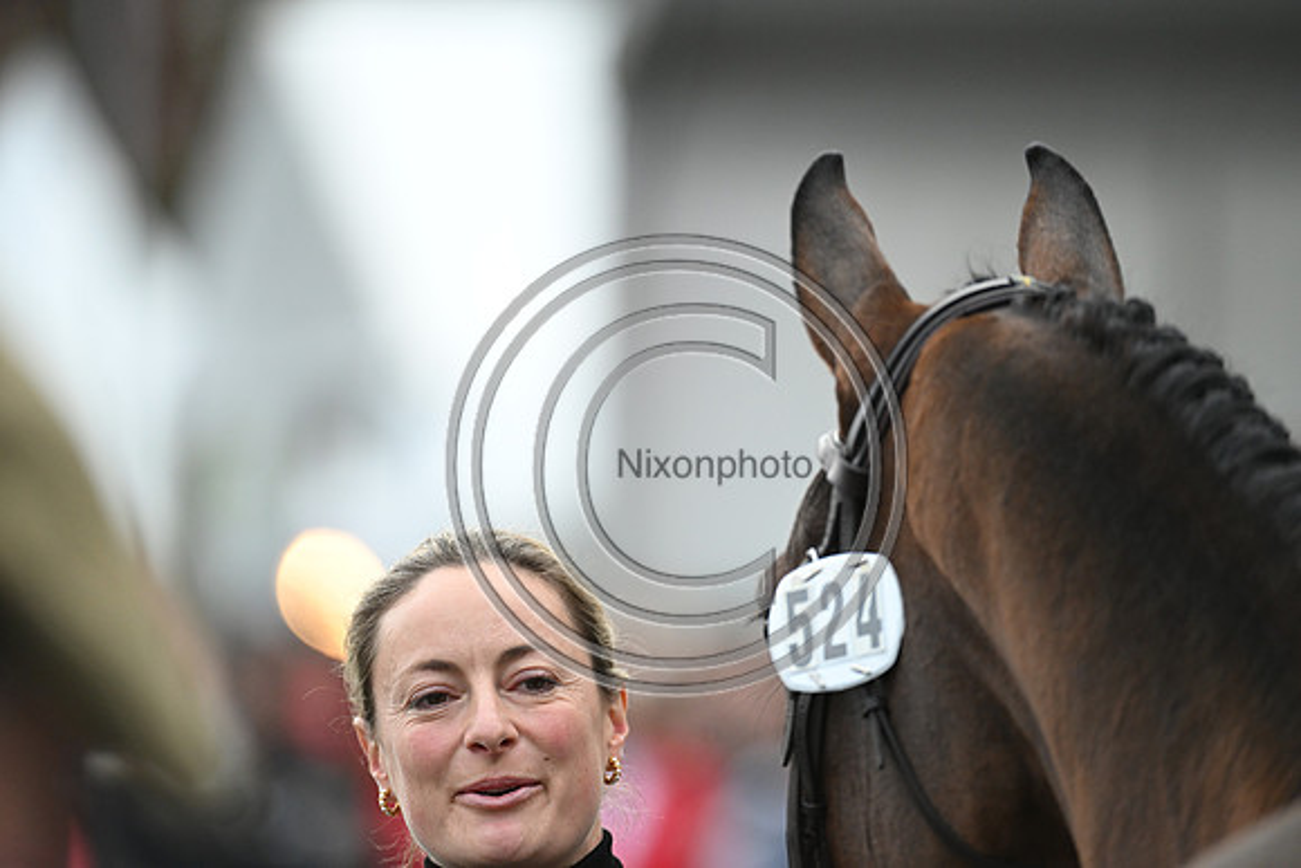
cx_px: 650
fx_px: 13735
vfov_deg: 3.6
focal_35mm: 380
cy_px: 434
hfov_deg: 5.4
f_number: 4.5
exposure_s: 1/1250
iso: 1800
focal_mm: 380
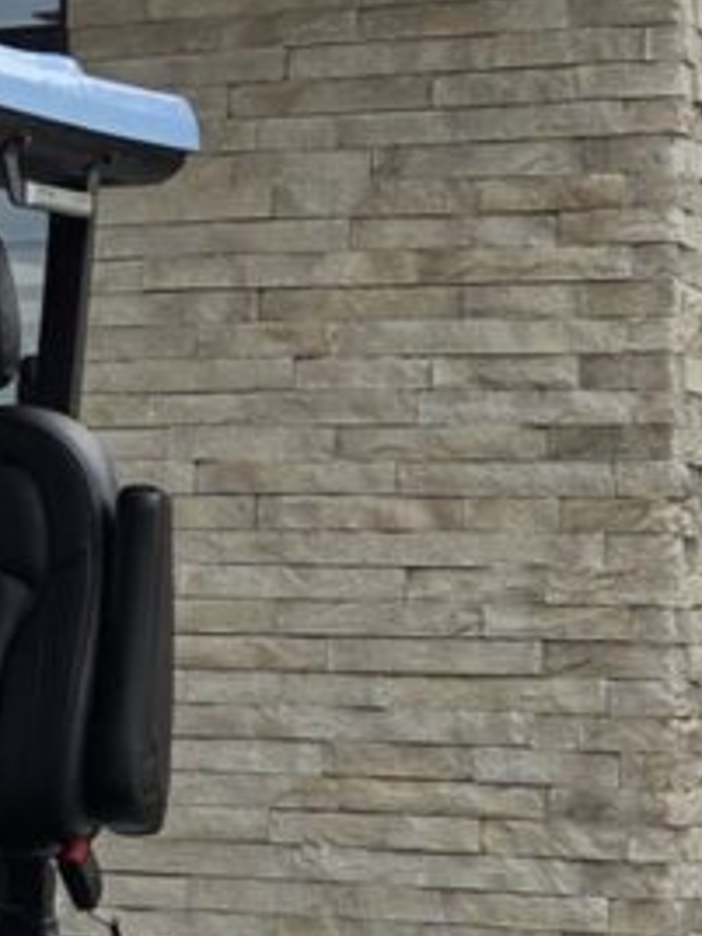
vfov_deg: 12.0
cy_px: 499
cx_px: -1030
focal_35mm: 165
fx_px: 4462
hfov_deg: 8.2
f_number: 1.8
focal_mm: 5.4
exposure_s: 1/2921
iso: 80
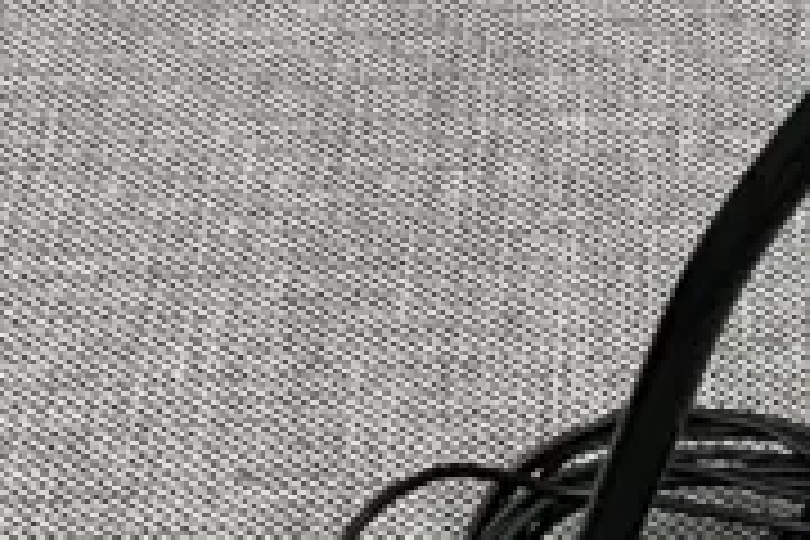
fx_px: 2160
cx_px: 891
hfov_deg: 20.3
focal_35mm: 96
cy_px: 522
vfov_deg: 14.1
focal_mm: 4.2
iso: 100
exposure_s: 1/50
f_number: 1.6
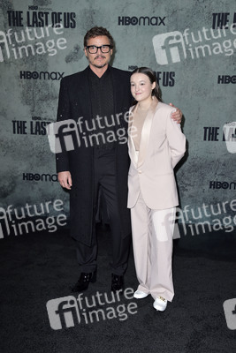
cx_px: 118
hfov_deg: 28.1
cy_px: 176
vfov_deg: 41.1
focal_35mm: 48
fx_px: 472
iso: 640
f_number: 6.3
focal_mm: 48
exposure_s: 1/250
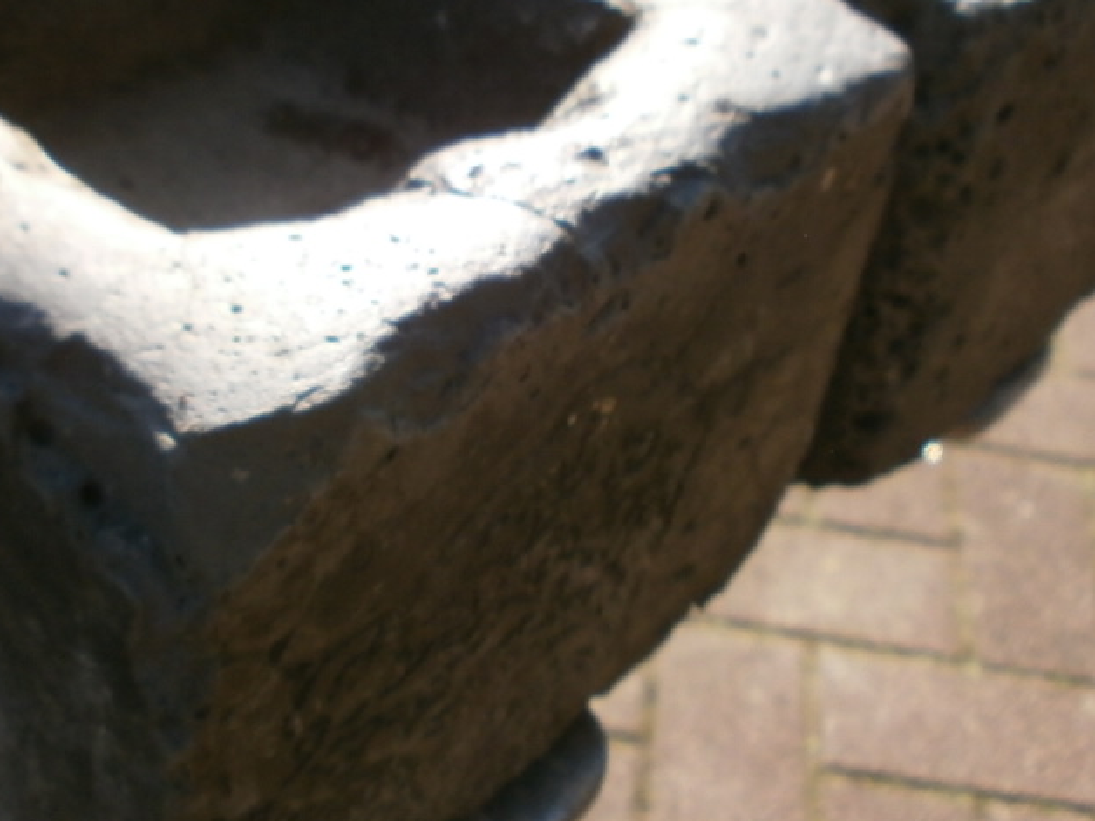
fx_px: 1740
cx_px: 483
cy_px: 261
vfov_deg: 26.4
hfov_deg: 34.9
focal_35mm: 55
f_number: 2.9
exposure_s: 1/500
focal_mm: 4.8
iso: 100
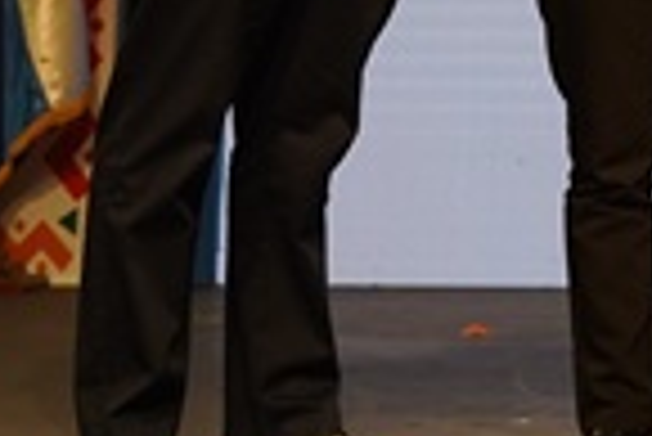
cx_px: 881
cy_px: -274
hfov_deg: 12.6
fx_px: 2848
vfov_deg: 8.5
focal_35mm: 157
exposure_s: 1/200
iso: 200
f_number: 2.8
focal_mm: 35.7
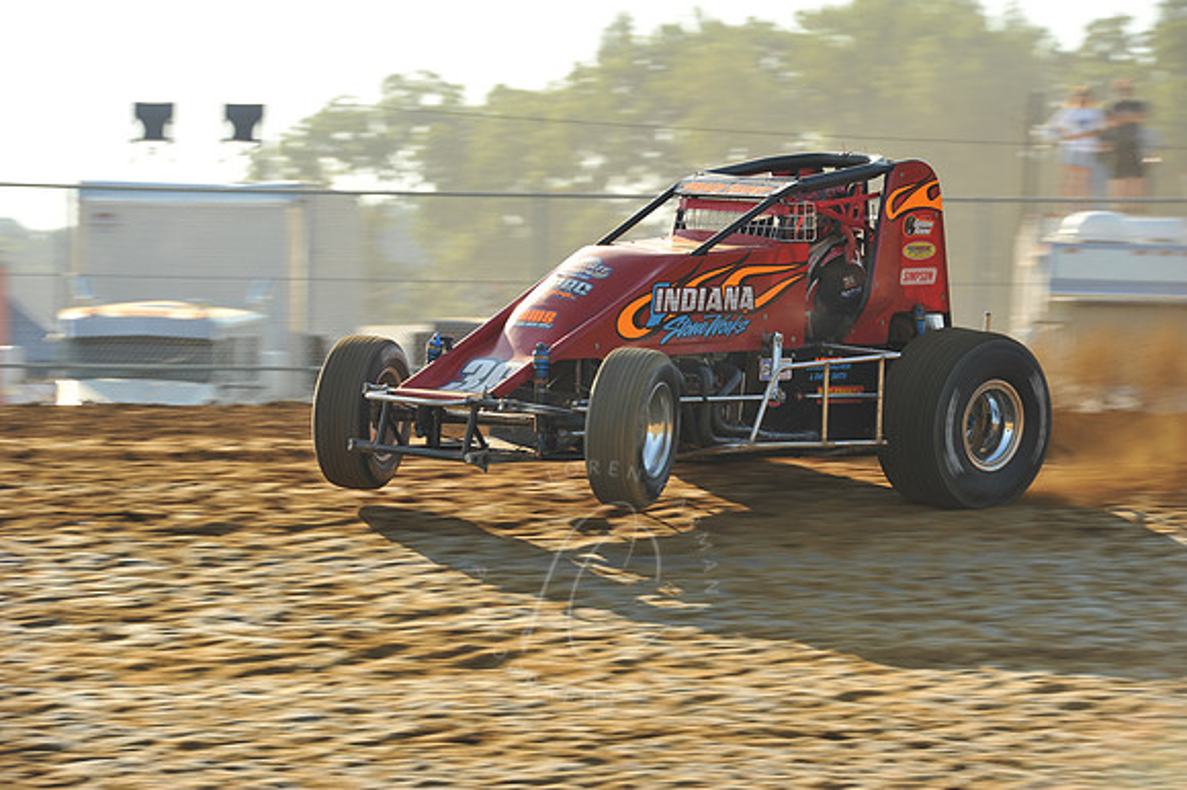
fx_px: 6426
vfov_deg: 7.0
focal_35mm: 195
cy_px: 395
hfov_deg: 10.6
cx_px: 594
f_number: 9
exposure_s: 1/320
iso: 400
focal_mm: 195
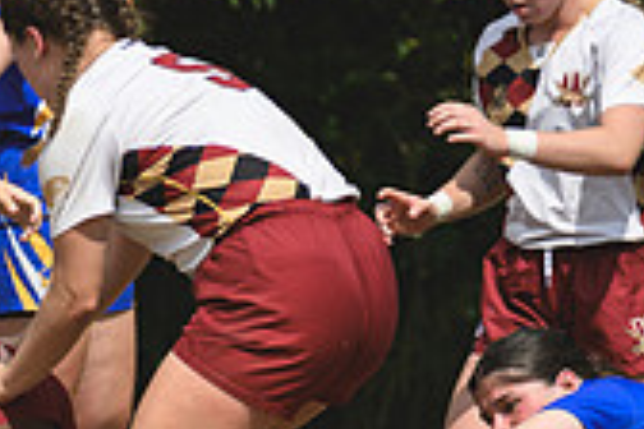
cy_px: 437
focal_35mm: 1758
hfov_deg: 1.2
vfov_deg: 0.8
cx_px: -123
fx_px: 31446
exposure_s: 1/1000
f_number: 6
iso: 110
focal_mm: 340
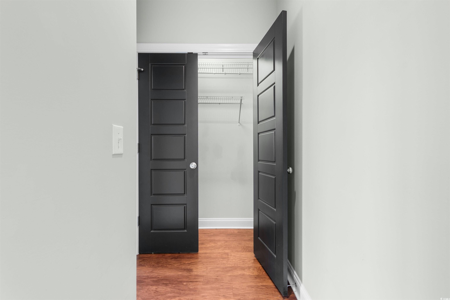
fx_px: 187
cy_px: 150
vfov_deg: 77.3
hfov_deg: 100.4
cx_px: 225
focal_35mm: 15
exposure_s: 2.5
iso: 100
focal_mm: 10
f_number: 4.5
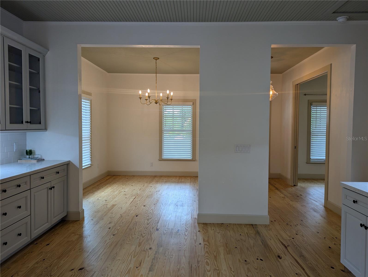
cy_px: 138
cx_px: 184
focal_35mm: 24
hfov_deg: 71.5
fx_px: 255
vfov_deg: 56.9
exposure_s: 1/120
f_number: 1.85
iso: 73
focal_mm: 6.81
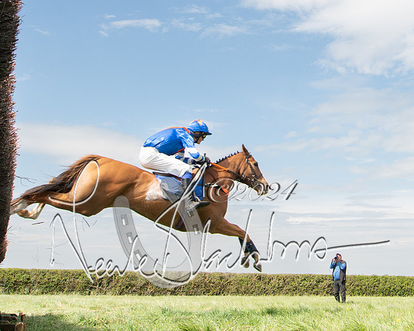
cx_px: 330
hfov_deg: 36.1
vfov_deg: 29.7
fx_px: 614
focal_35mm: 50
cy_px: 86
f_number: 8
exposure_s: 1/1100
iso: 800
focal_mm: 20
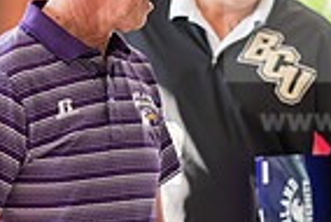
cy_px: 169
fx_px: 3681
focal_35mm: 400
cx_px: 154
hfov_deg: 5.1
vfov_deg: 3.4
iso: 400
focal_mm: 98
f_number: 3.2
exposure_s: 1/320
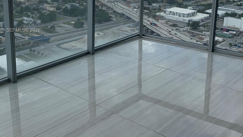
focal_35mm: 47
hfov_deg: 43.7
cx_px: 130
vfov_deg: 25.1
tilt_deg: -12.9
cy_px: 31
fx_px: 303
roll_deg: -2.2
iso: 25
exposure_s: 1/3401
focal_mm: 4.25
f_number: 1.8
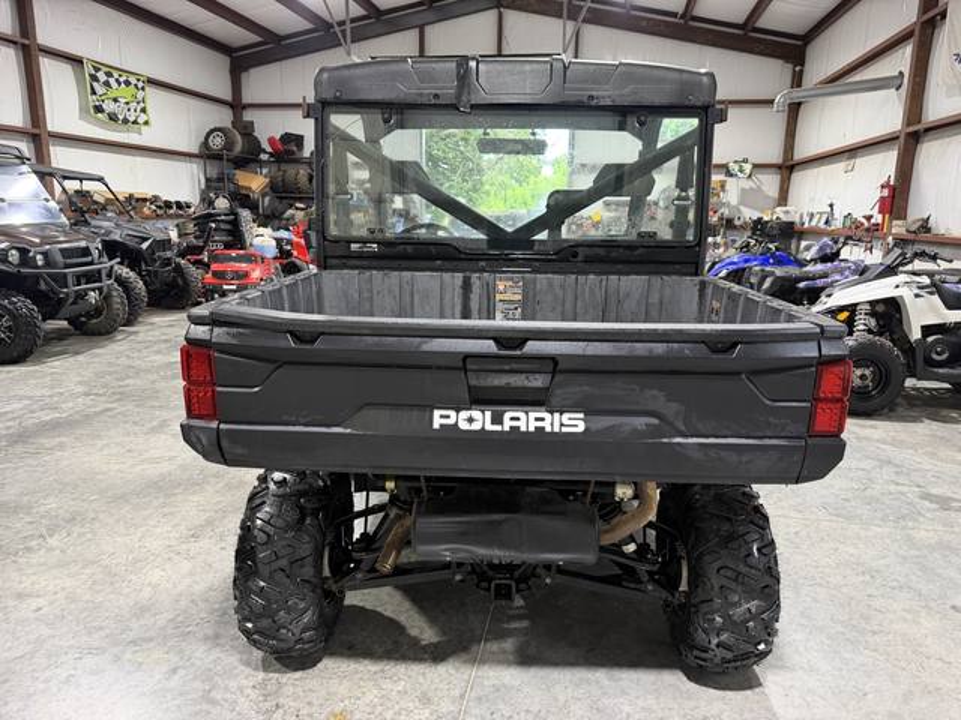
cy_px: 360
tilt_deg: -10.8
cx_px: 480
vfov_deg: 56.8
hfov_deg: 71.6
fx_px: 666
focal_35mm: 24
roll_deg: -1.7
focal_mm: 6.76
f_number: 1.78
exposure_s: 1/60
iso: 320
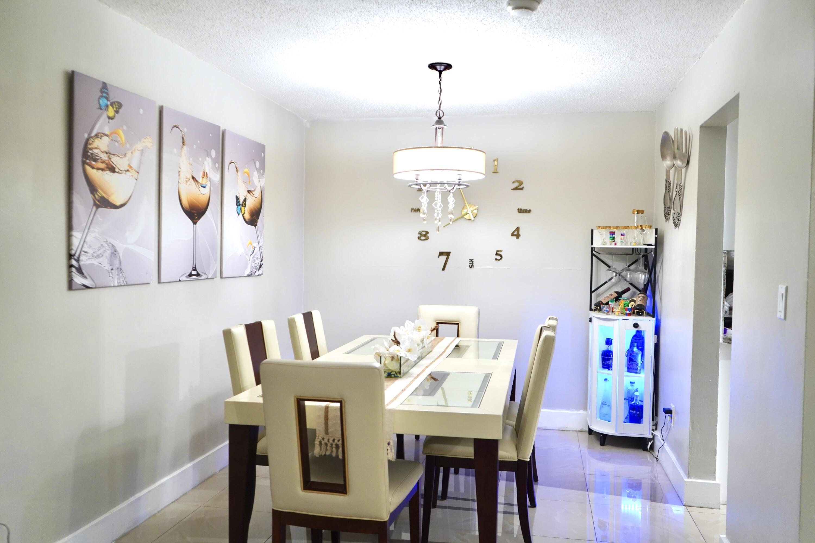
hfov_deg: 63.7
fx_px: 656
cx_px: 408
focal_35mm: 29
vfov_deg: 45.0
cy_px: 272
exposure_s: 1/60
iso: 1600
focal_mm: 29
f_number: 4
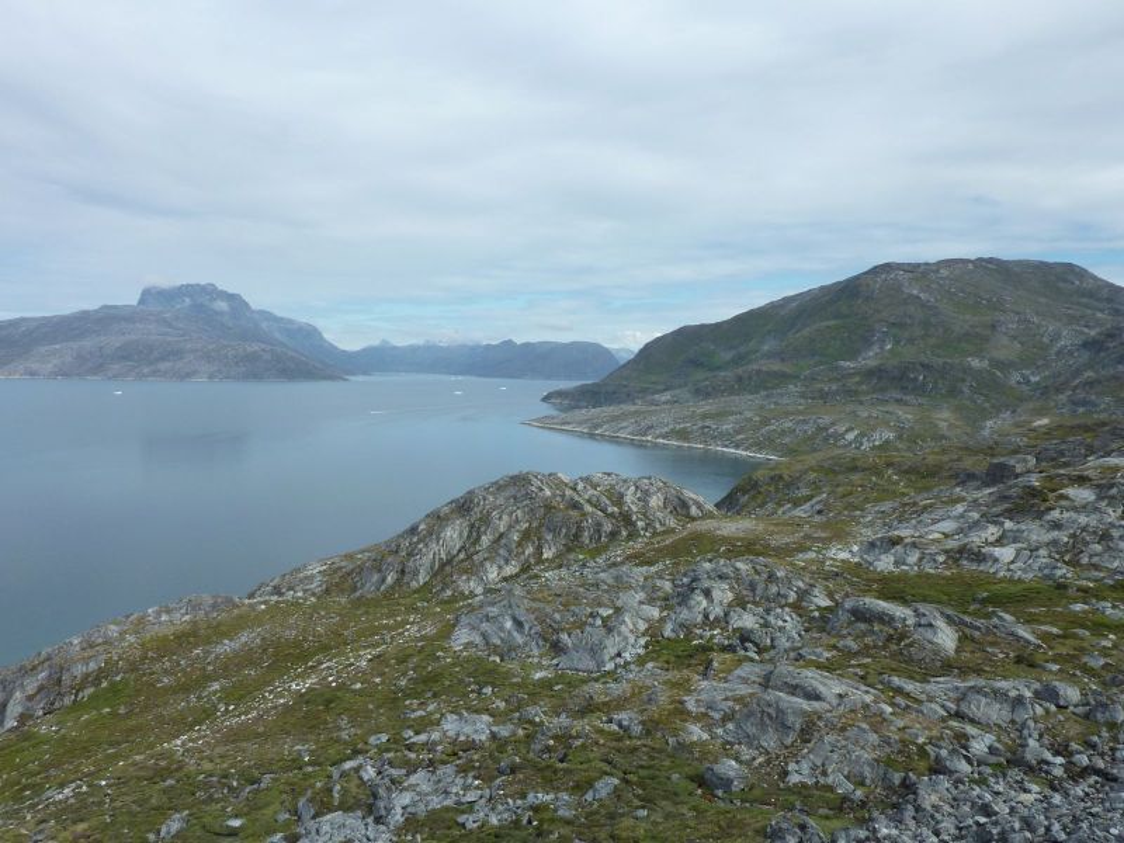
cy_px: 422
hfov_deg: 69.4
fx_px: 812
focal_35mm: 25
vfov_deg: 54.9
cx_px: 562
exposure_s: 1/500
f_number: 5
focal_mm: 4.1
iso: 125
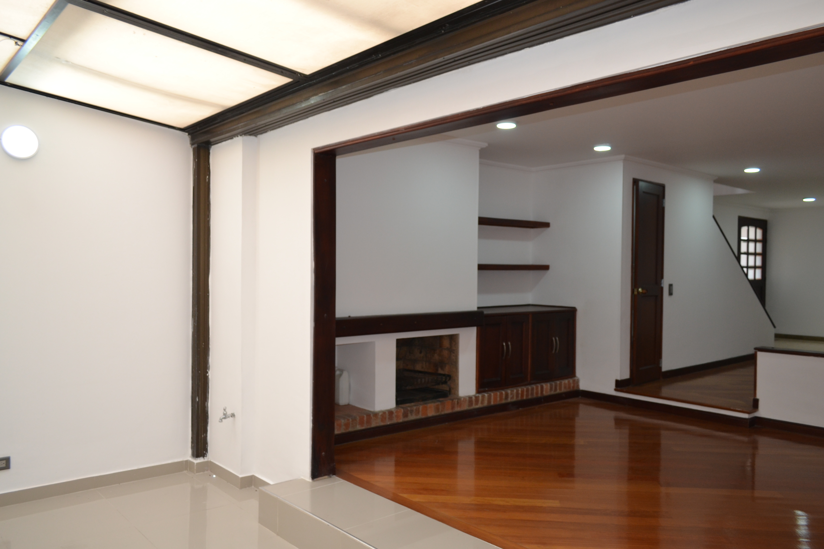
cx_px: 412
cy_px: 274
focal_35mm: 27
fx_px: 618
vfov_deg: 47.9
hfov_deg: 67.4
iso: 400
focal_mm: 18
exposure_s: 1/80
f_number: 4
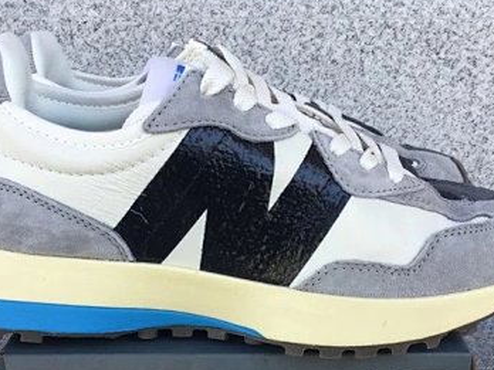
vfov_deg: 25.1
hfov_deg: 33.8
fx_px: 813
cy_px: 309
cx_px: 241
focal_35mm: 57
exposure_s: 1/101
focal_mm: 3.3
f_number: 2.4
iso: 25
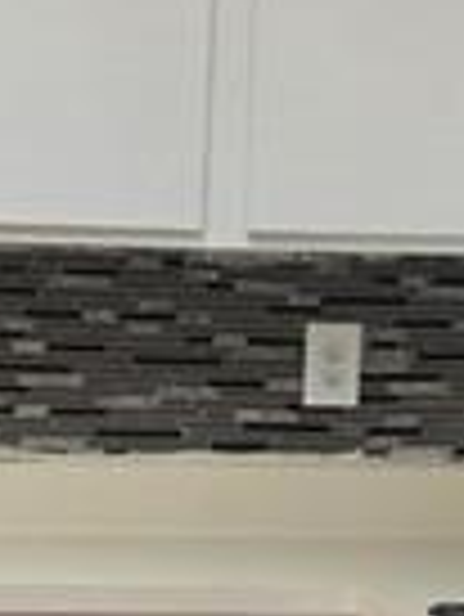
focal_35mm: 129
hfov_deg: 11.5
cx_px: 68
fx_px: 2302
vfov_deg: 15.0
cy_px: 620
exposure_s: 1/120
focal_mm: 6.3
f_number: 1.7
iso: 160
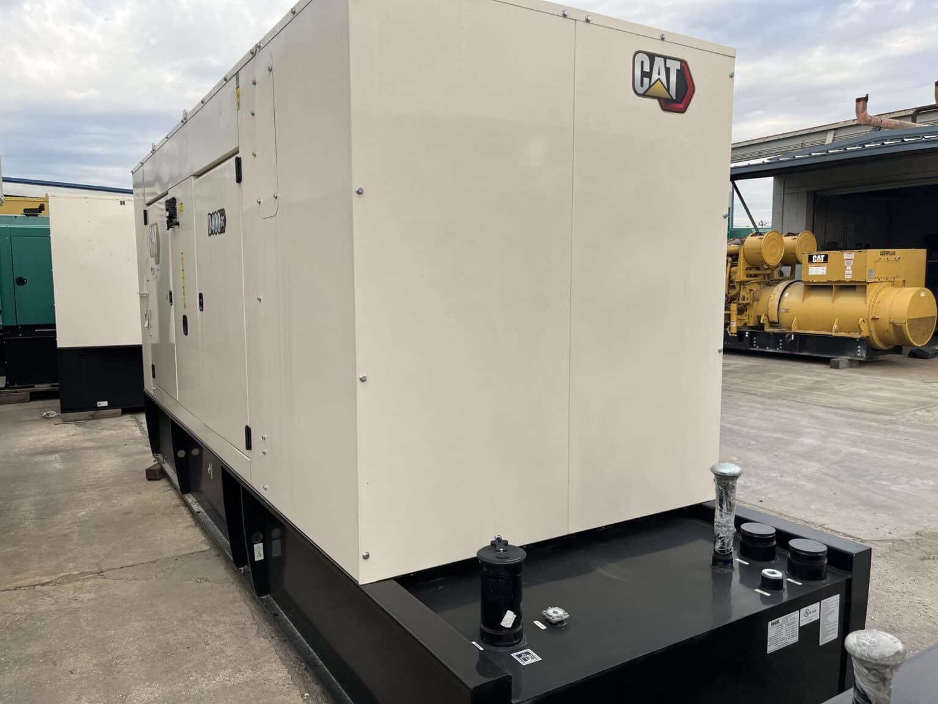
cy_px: 352
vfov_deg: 53.1
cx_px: 469
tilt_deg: -6.6
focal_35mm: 26
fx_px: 705
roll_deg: +1.1
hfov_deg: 67.3
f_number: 1.6
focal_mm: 5.1
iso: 50
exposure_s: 1/1252
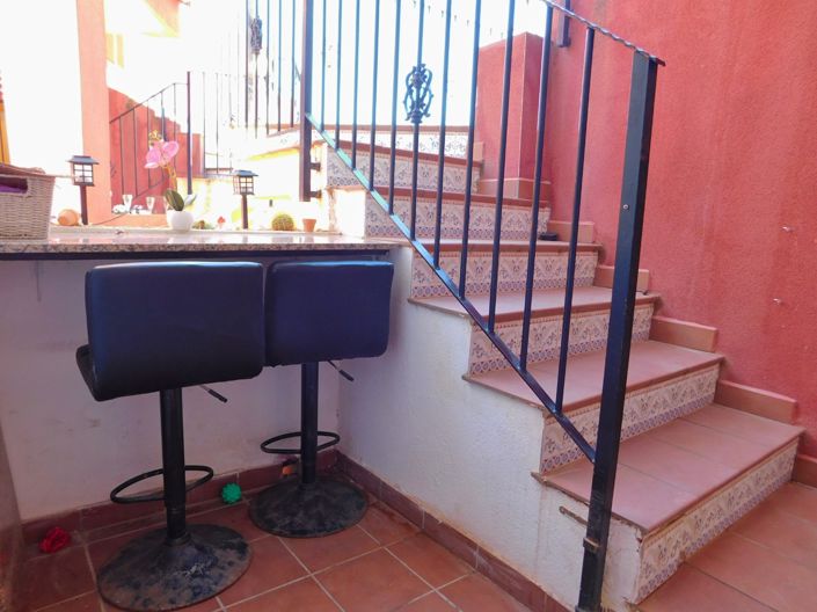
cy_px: 306
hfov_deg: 74.0
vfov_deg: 58.8
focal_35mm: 23
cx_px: 408
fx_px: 543
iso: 125
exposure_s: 1/40
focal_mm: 4
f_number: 3
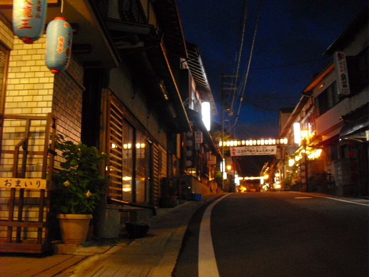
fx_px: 384
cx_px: 184
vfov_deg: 39.7
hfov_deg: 51.4
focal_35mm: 36
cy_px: 138
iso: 800
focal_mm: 6.3
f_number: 3.1
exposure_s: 1/8
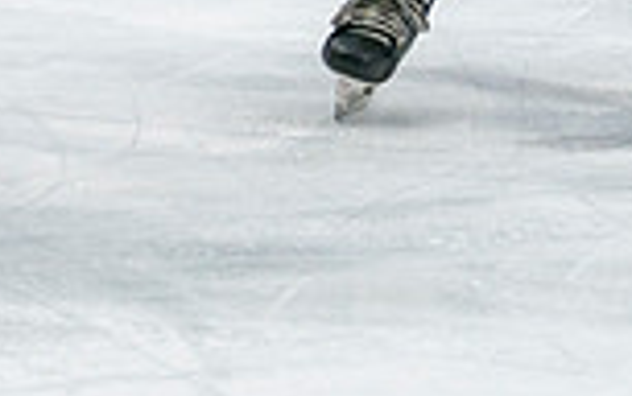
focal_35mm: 671
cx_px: -129
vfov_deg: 2.0
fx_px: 11570
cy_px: -257
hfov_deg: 3.1
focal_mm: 123
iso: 640
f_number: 2.8
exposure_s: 1/640
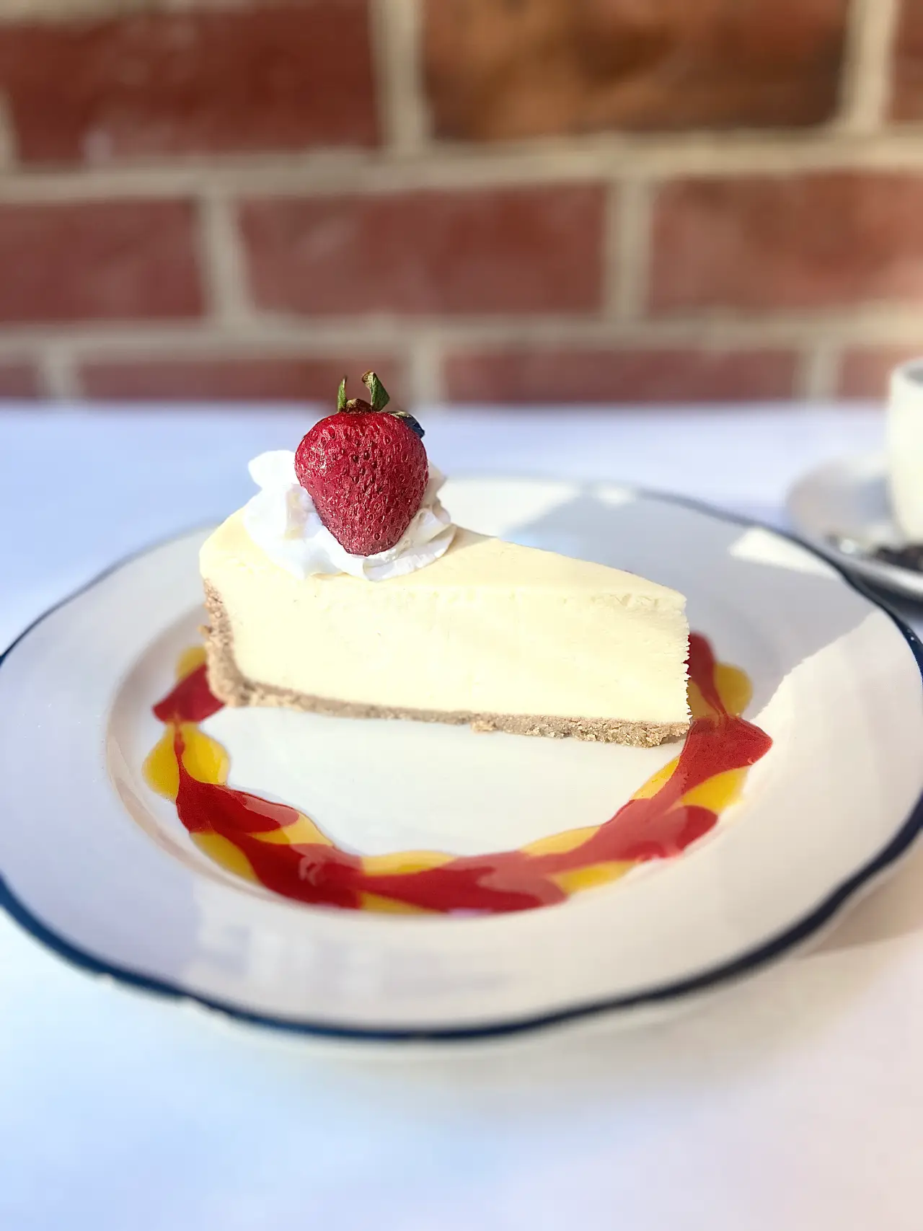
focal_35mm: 26
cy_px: 616
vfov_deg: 67.3
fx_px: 924
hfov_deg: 53.1
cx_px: 462
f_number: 1.5
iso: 64
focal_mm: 5.7
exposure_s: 1/120
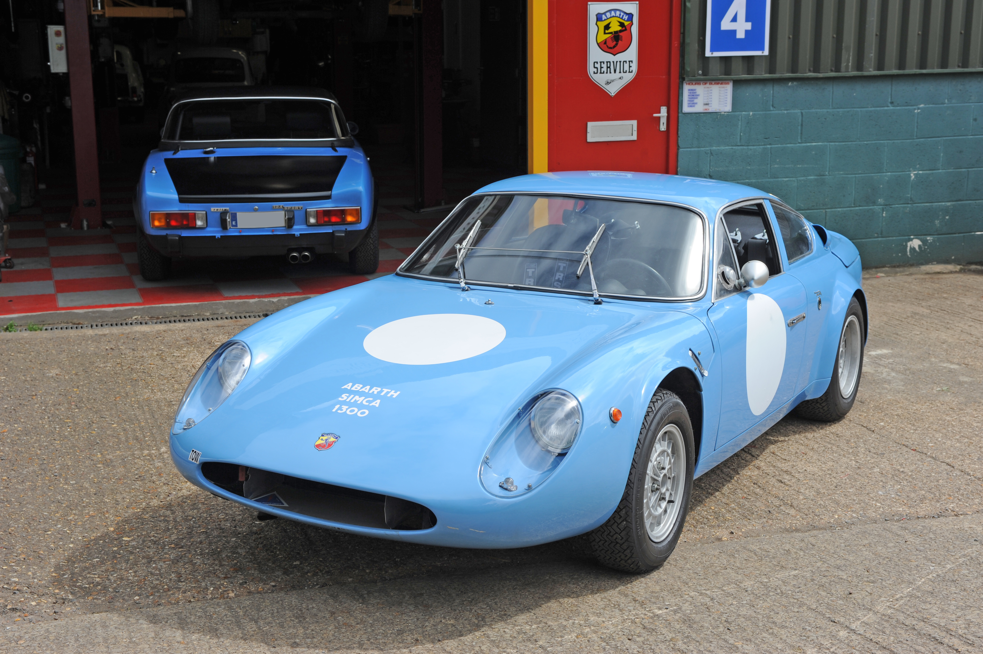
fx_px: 1364
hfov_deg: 39.6
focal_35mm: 50
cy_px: 327
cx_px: 492
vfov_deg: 27.0
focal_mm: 50
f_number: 10
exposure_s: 1/320
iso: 200
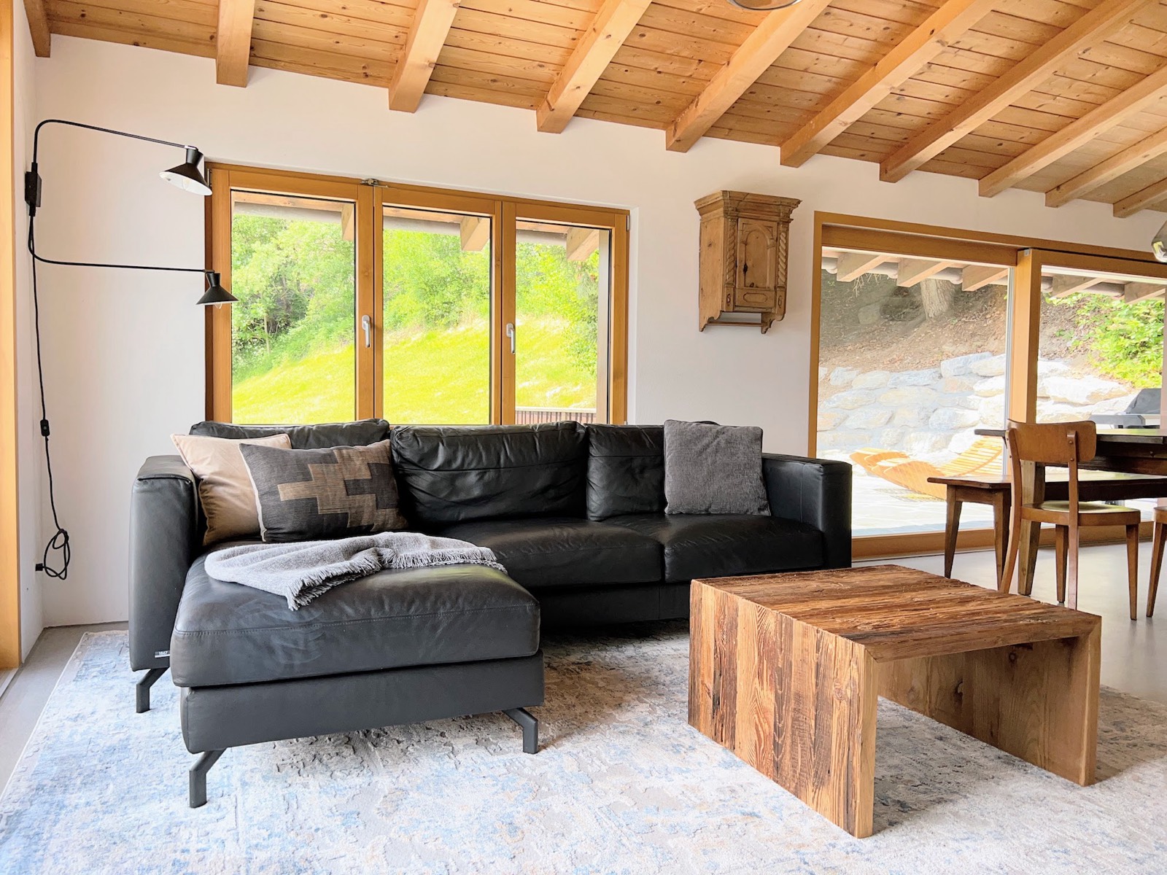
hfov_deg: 67.3
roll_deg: -0.7
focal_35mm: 26
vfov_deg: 53.1
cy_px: 438
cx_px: 584
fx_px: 877
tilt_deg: -2.3
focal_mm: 5.7
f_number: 1.5
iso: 50
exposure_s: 1/308
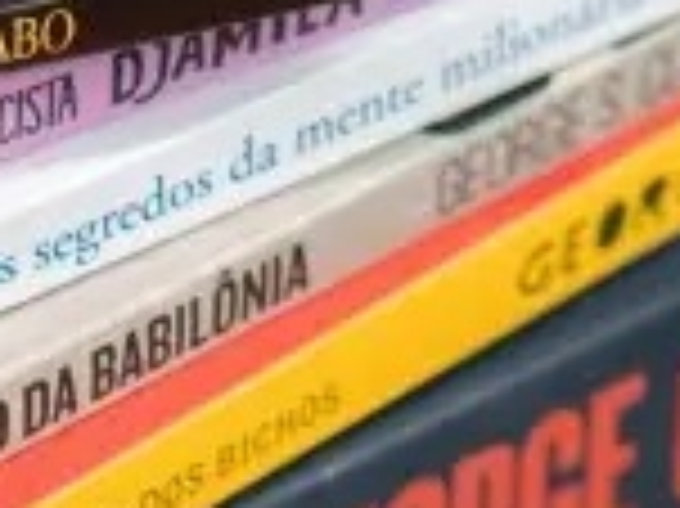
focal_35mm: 474
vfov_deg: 3.1
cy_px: 879
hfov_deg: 4.2
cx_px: -32
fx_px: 9304
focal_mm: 70
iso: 400
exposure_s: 1/80
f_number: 7.1
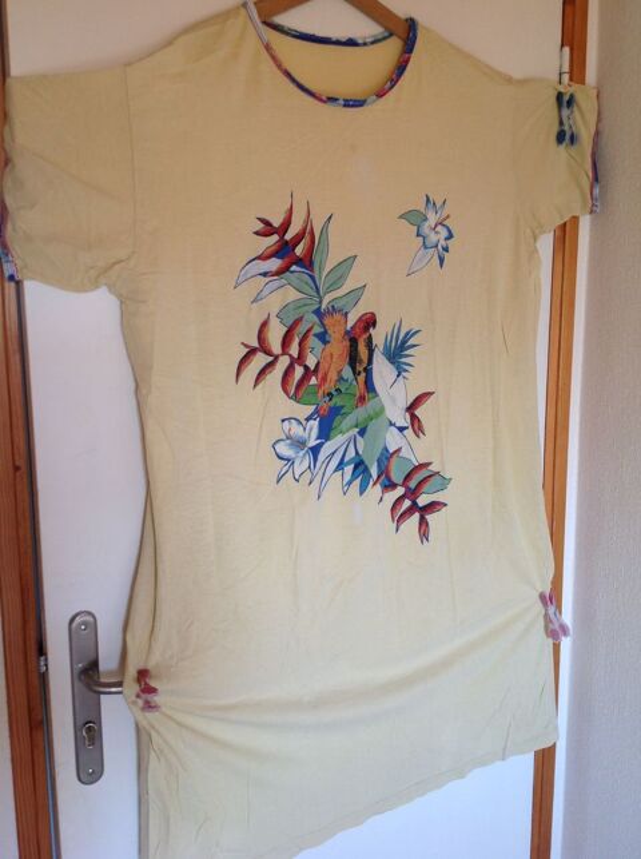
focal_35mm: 35
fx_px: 867
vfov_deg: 52.7
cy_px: 430
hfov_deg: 40.6
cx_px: 320
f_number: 2.4
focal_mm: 4.28
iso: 50
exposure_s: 1/15
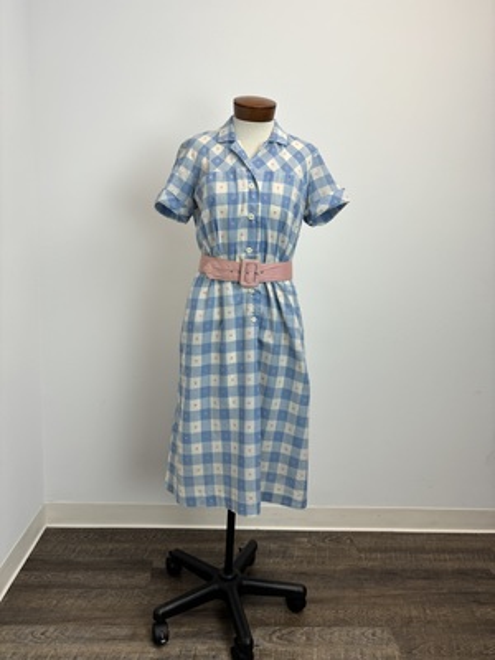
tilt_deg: -11.4
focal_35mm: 26
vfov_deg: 67.3
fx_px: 496
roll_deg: -2.4
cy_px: 330
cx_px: 248
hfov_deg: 53.1
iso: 40
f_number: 1.6
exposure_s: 1/193
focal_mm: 5.96
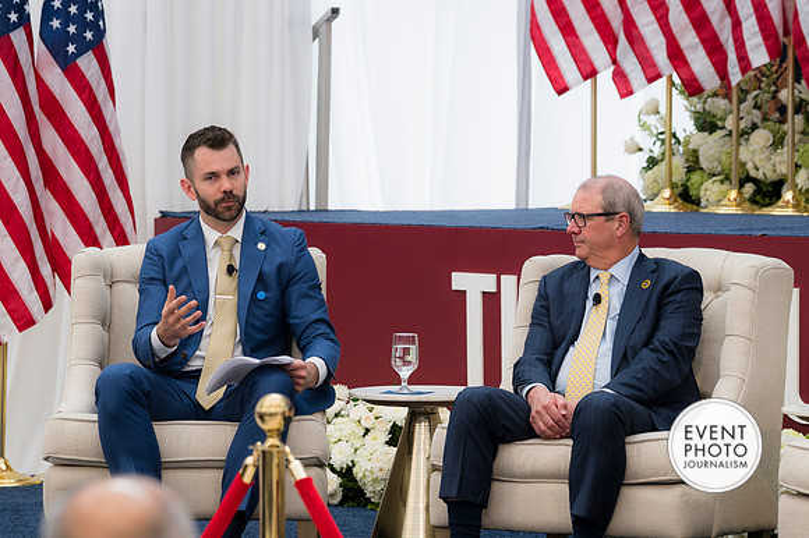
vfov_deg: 9.3
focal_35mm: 147
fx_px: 3301
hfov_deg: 14.0
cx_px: 404
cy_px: 269
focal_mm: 98
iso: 180
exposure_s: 1/160
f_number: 4
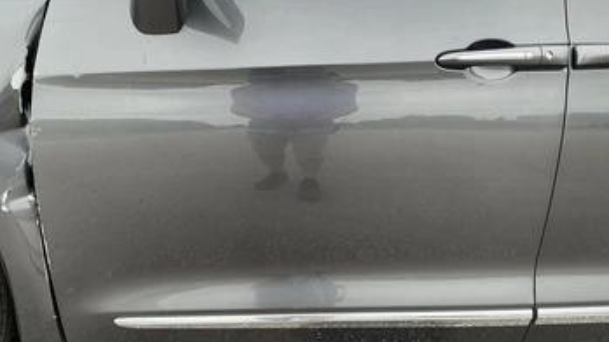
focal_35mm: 35
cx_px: 293
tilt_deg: -12.1
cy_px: 159
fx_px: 565
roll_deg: -3.3
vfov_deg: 33.7
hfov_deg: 56.6
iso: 20
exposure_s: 1/145
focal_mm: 3
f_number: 1.8
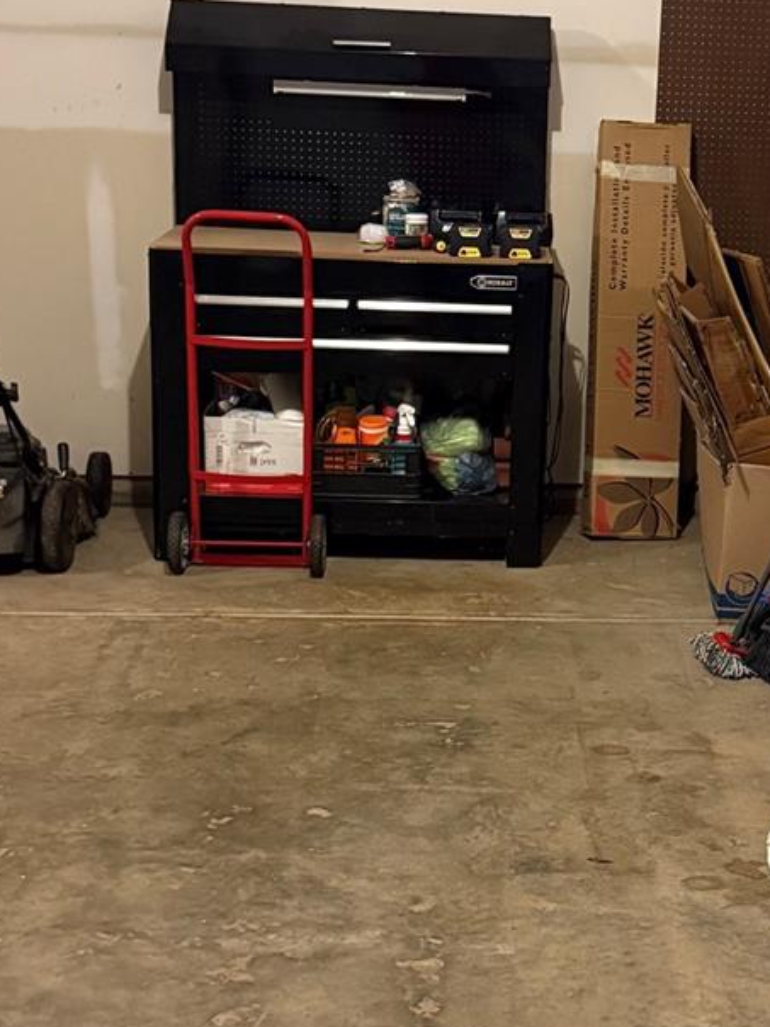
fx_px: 1809
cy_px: 536
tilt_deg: -15.2
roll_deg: -2.0
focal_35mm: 61
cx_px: 573
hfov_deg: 23.8
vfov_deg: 31.7
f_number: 1.78
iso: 800
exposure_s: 1/40
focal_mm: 6.76
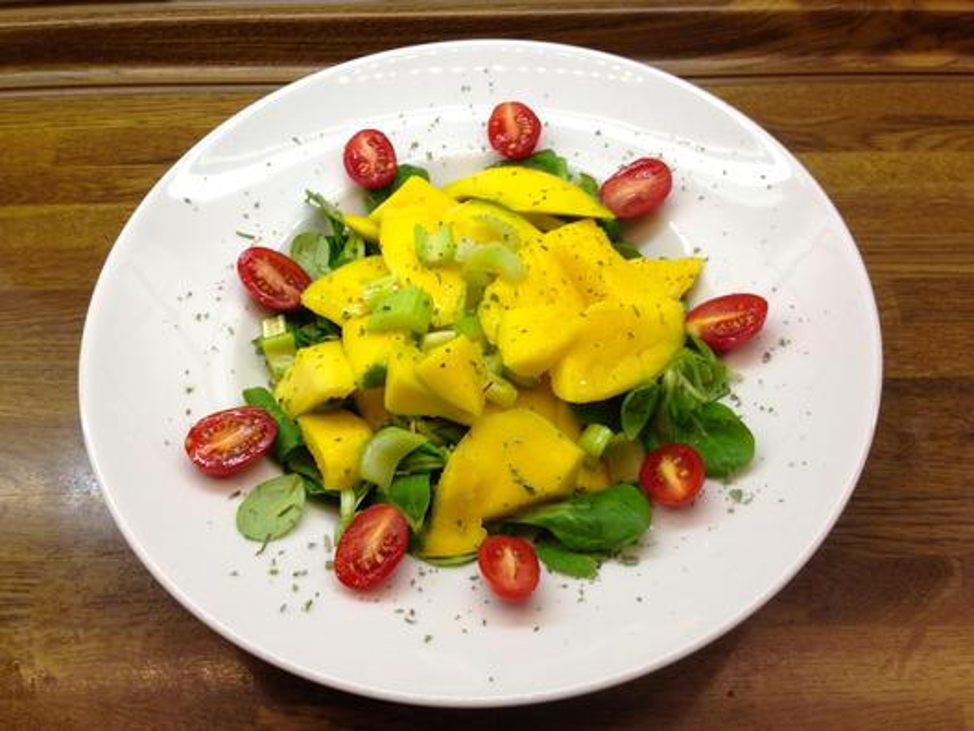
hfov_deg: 55.4
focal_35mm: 33
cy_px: 366
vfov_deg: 42.9
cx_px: 487
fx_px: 929
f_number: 2.4
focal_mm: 4.12
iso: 50
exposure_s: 1/33
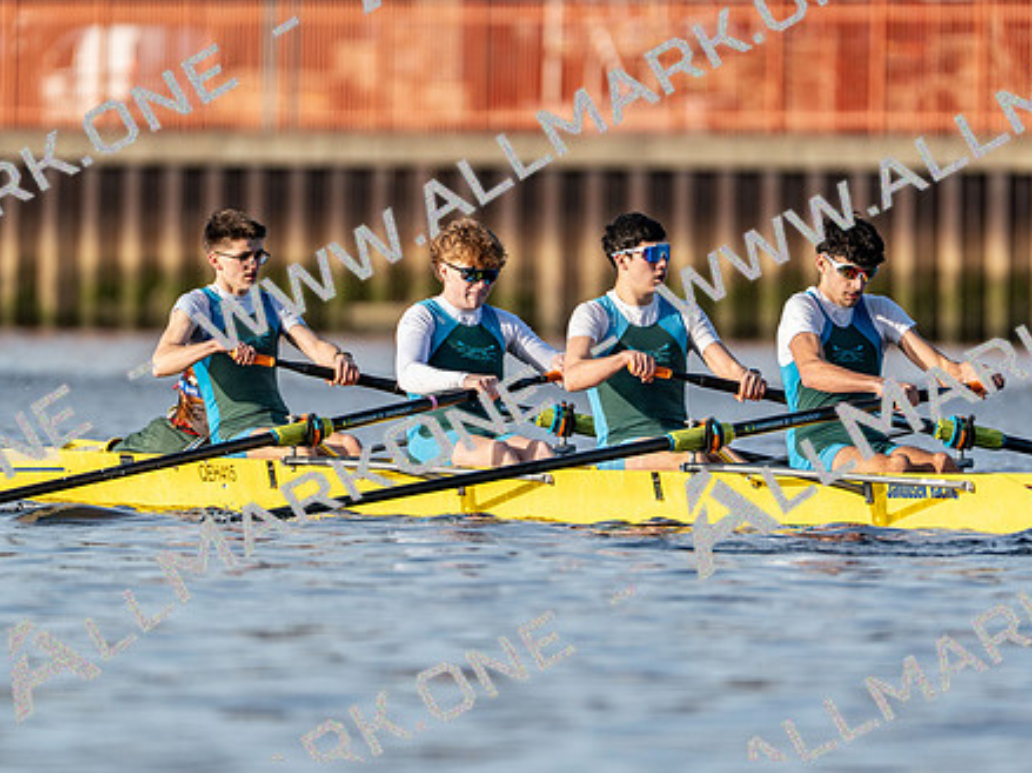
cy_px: 358
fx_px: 22711
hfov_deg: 2.6
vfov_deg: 2.0
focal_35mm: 762
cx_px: 484
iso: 500
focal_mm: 600
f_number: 6.3
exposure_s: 1/2000
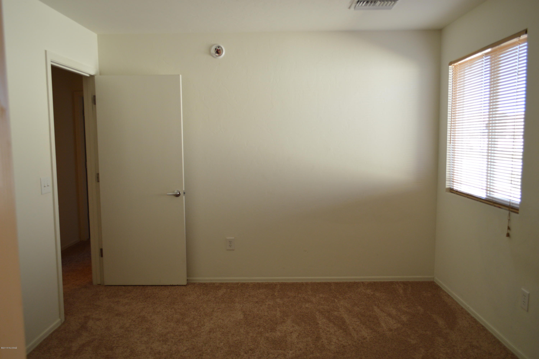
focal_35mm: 27
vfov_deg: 47.8
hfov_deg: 67.4
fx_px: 404
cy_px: 180
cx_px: 270
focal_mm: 18
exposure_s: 1/60
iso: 400
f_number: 4
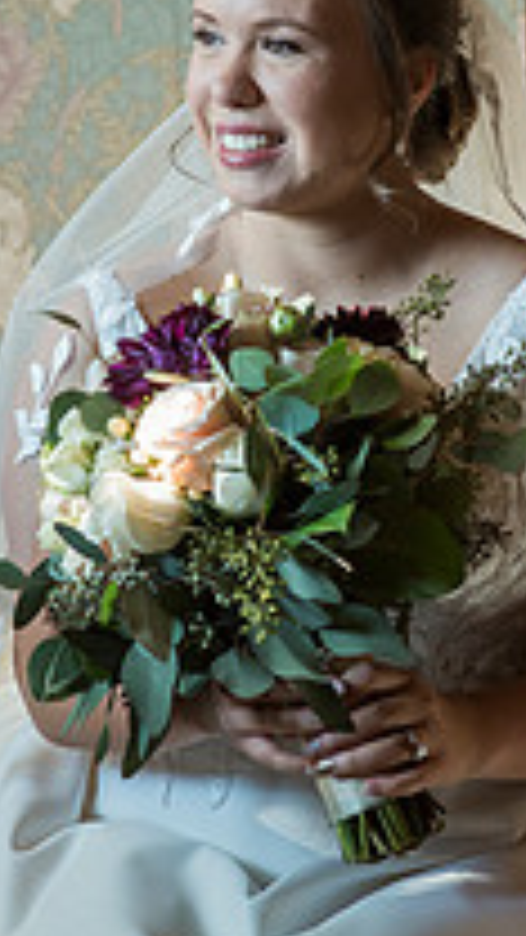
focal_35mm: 193
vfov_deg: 11.2
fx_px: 4786
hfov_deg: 6.3
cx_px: 184
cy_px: 351
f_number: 4.5
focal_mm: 85
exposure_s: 1/80
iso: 800
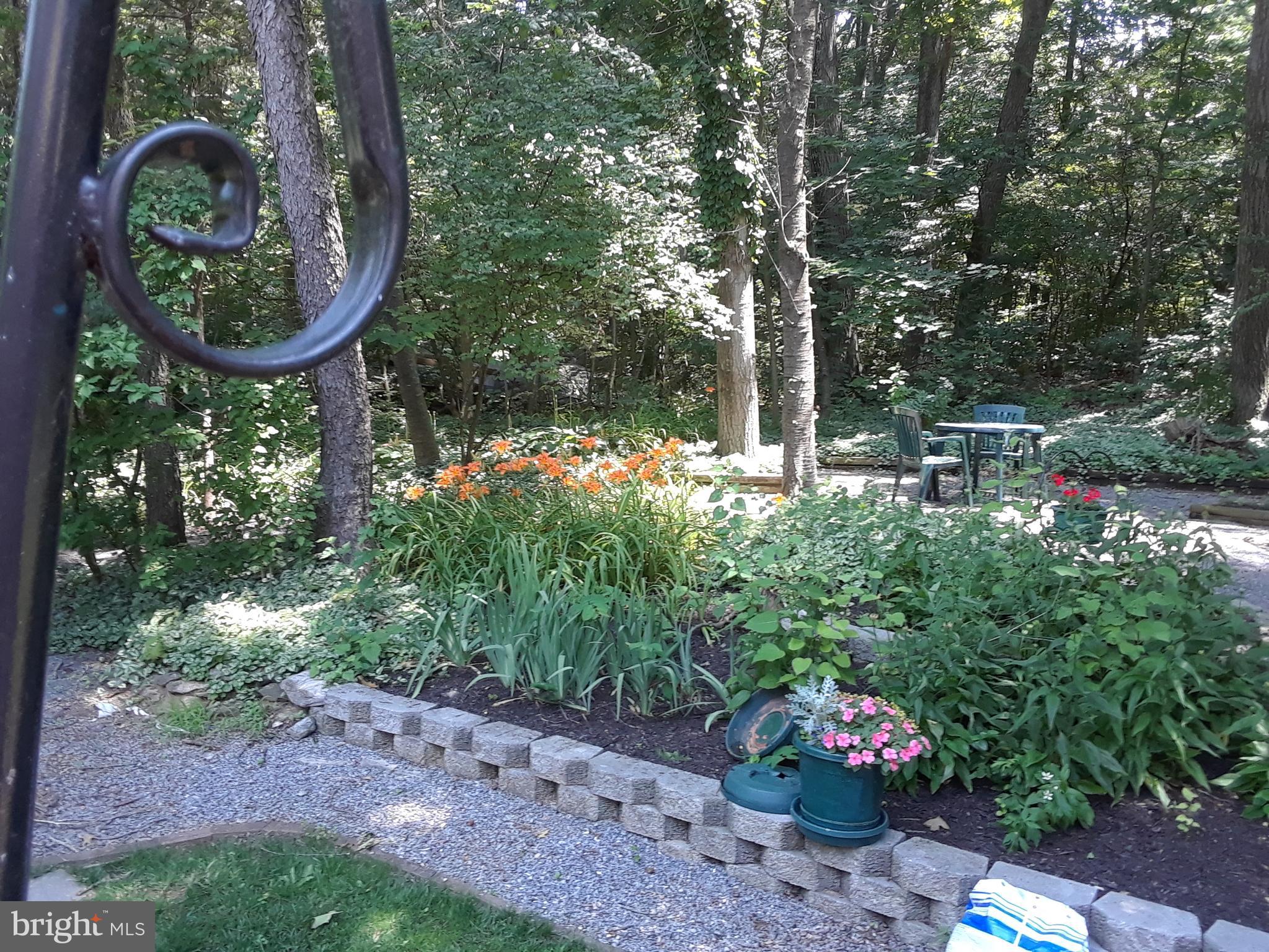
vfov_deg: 46.8
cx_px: 634
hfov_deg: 60.0
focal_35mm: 30
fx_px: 1100
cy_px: 476
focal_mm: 2.47
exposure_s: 1/120
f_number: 1.9
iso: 64
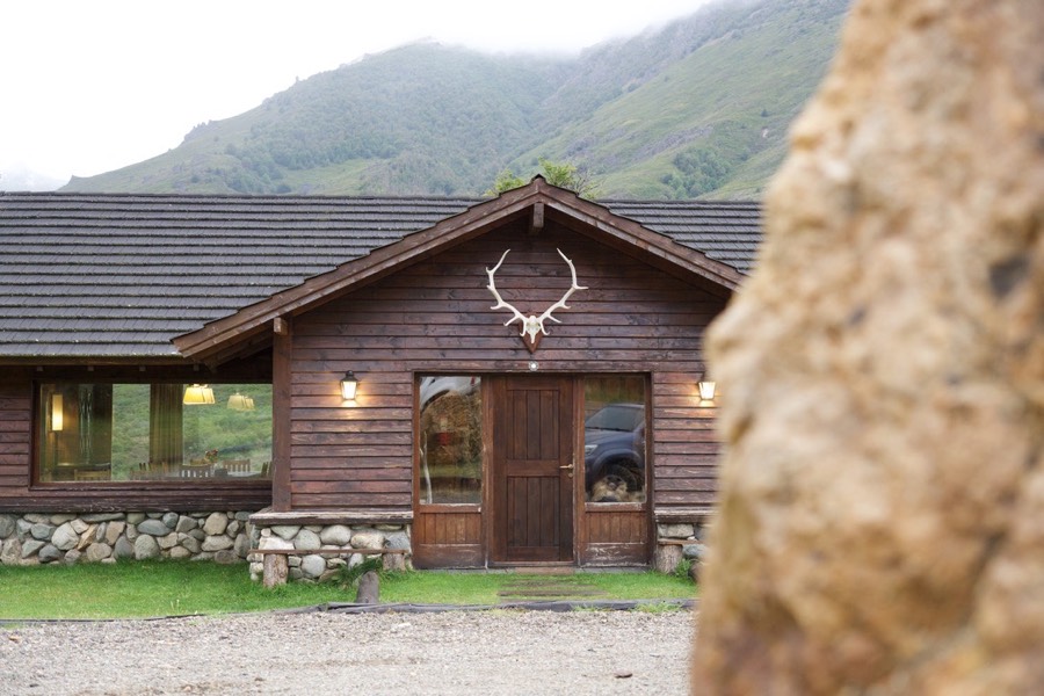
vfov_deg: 27.3
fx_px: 1435
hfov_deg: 40.0
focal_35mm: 50
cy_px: 348
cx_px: 522
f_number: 2.8
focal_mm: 33
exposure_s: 1/60
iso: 800
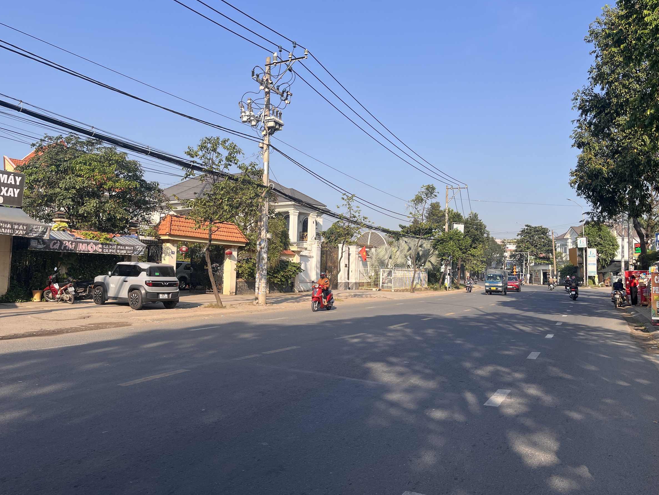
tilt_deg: +3.0
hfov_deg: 63.4
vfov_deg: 49.7
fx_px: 533
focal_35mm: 28
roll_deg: -2.5
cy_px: 237
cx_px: 324
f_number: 1.6
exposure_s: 1/2571
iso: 50
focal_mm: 5.1
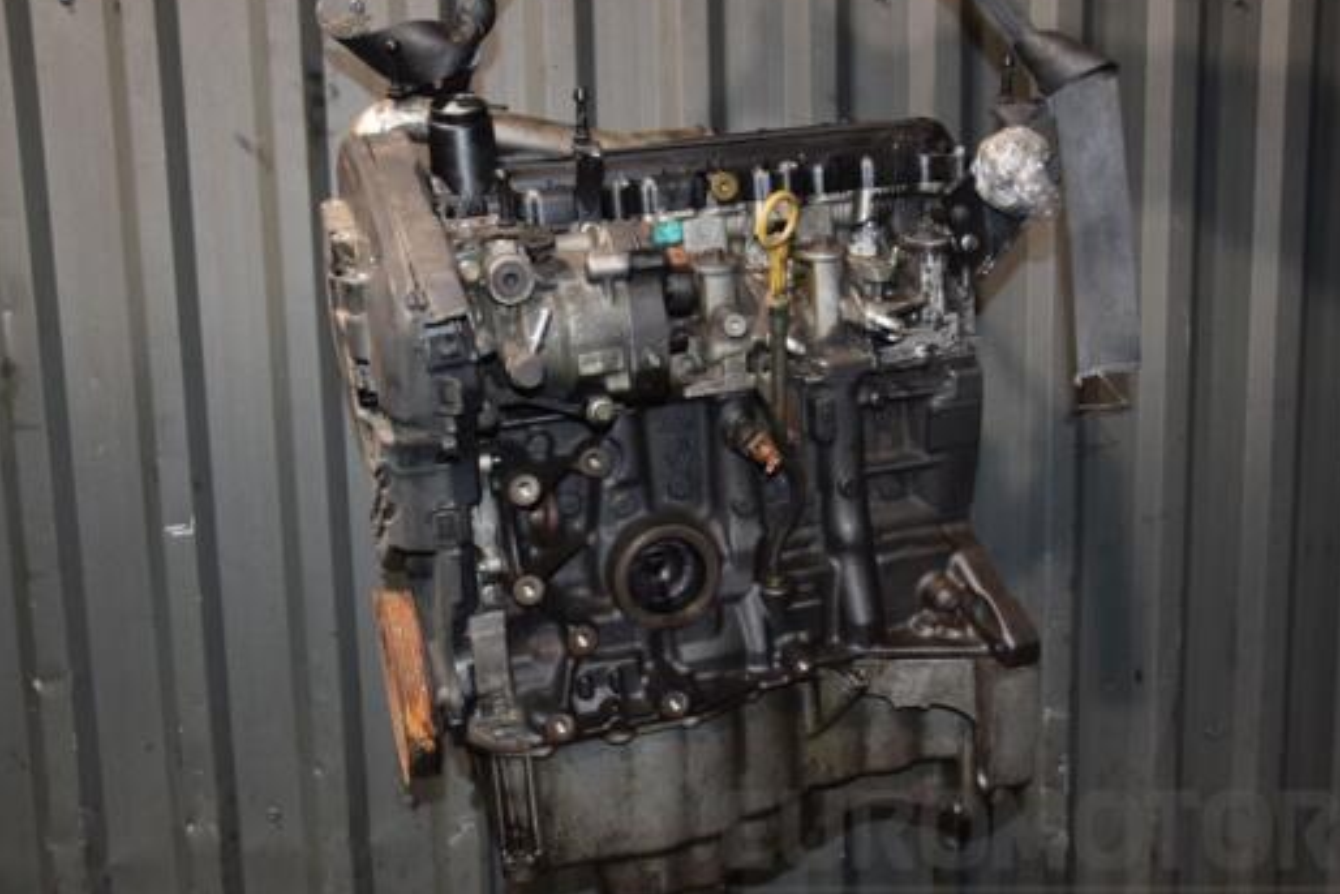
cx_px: 673
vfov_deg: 31.9
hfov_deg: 46.4
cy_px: 482
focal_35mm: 42
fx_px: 1564
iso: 800
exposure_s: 1/60
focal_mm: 24
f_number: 5
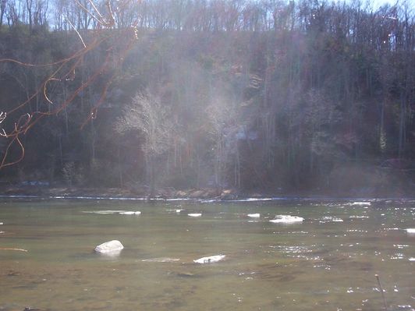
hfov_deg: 47.9
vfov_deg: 36.8
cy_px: 156
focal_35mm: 39
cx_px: 208
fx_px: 468
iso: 100
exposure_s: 1/280
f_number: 4.5
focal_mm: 6
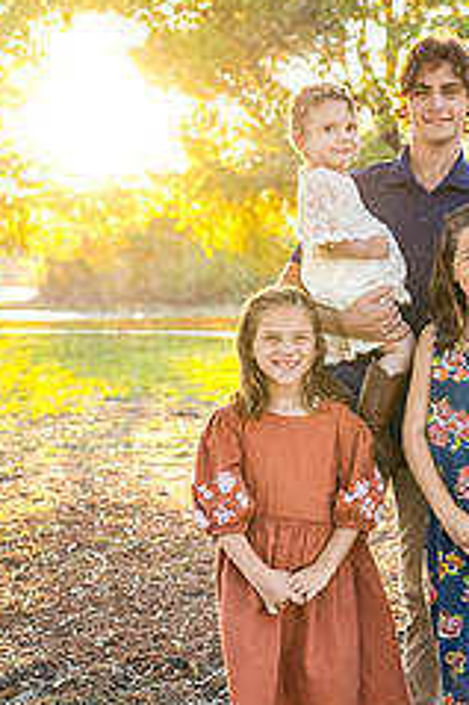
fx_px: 1292
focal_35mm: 66
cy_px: 342
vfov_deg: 30.5
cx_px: 375
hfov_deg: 20.4
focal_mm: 35
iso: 640
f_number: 2.2
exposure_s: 1/1000
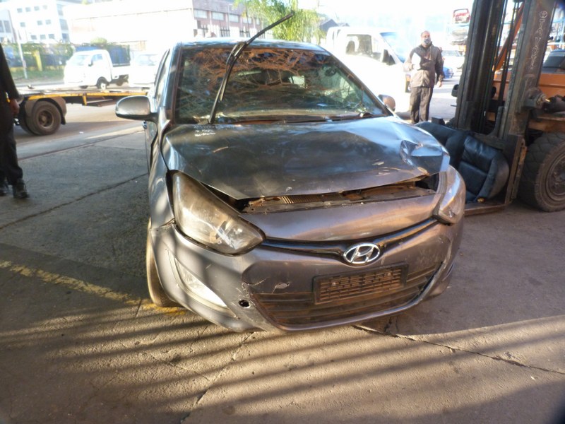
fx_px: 408
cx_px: 282
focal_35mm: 25
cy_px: 212
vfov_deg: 54.9
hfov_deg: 69.4
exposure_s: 1/125
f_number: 2.8
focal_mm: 4.5
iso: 200
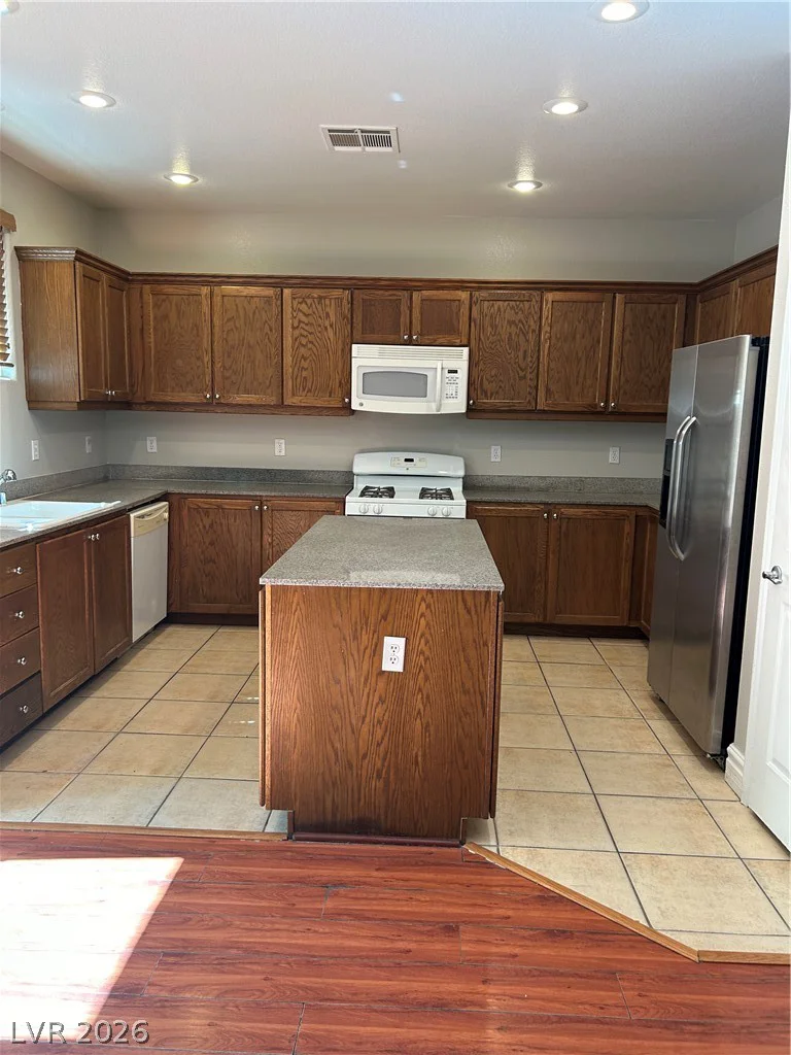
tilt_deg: -9.3
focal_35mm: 26
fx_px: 792
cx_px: 396
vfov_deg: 67.3
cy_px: 528
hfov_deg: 53.1
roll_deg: -1.4
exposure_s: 1/120
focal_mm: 5.7
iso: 100
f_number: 1.5
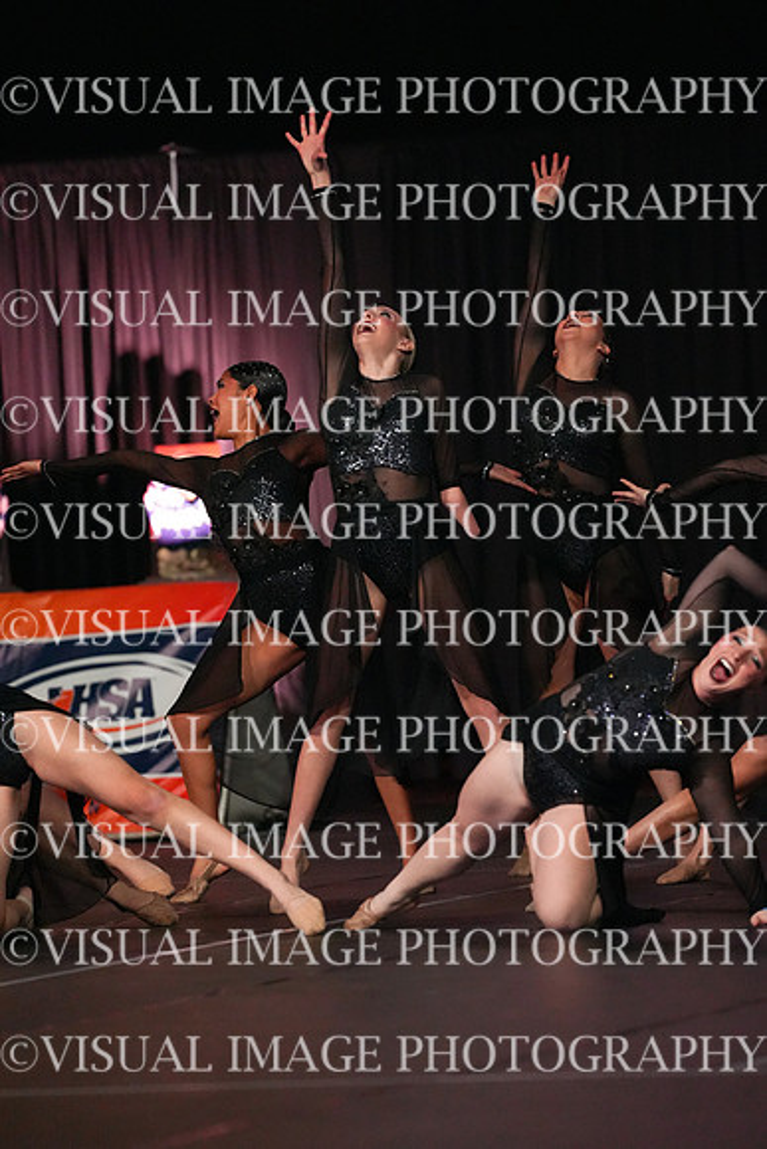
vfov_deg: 6.9
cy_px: 574
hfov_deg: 4.6
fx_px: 9581
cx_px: 384
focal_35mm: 300
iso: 16000
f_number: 3.5
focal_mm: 300
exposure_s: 1/1250
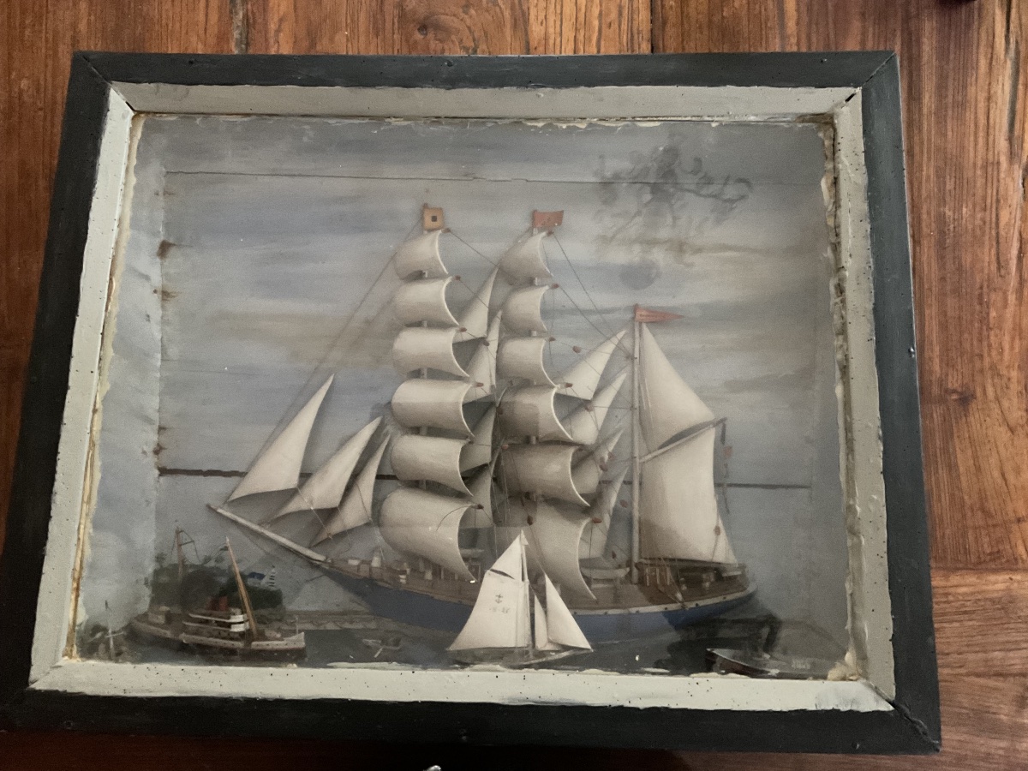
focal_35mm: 29
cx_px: 514
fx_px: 861
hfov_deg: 61.7
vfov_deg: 48.2
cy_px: 386
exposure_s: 1/20
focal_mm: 3
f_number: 1.8
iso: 500
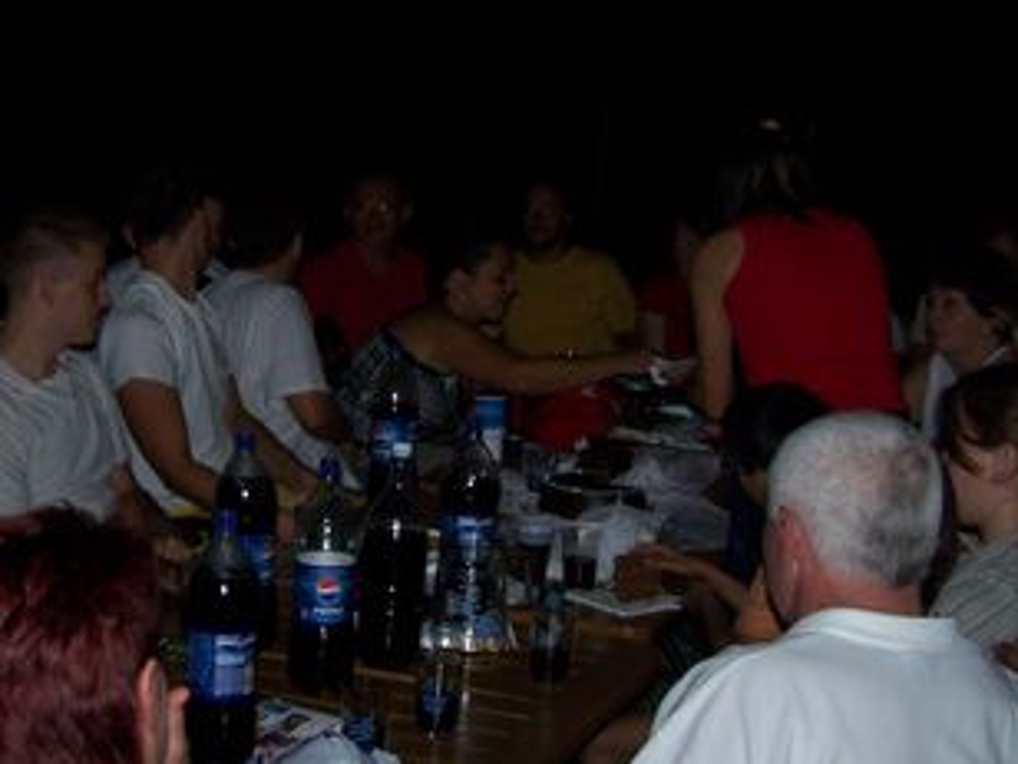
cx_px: 304
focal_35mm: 74
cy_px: 298
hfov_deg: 26.1
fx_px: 2176
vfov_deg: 19.9
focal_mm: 6.3
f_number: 2.8
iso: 80
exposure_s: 1/60
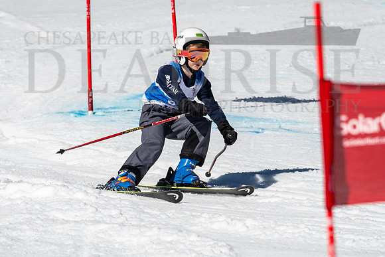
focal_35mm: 784
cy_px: 125
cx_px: 165
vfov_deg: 1.8
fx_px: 8389
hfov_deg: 2.6
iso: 200
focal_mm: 400
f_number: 8
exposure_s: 1/2000
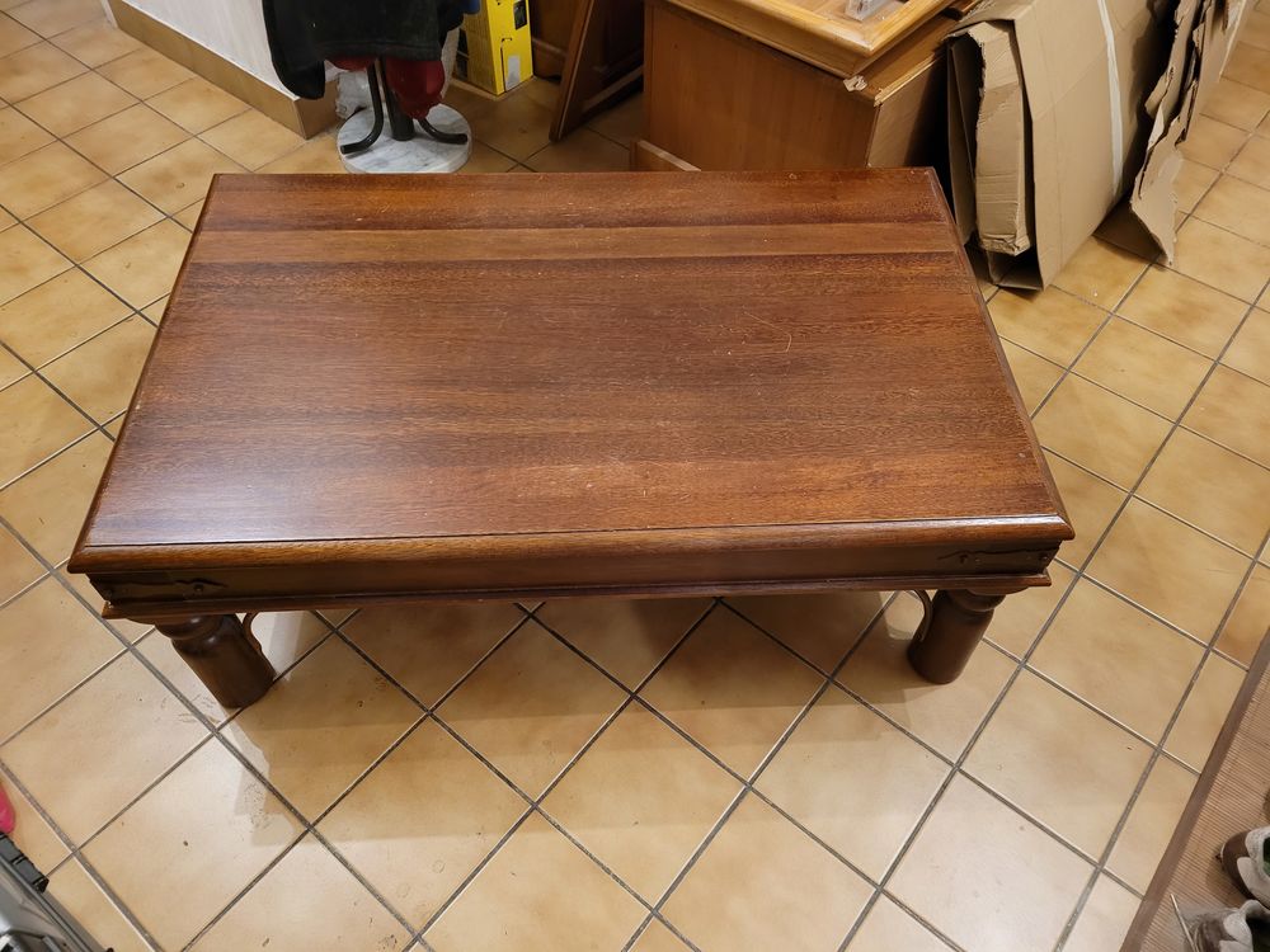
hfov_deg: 67.3
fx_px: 954
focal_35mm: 26
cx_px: 635
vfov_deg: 53.1
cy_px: 476
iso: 800
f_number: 1.8
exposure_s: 1/50
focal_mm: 5.4
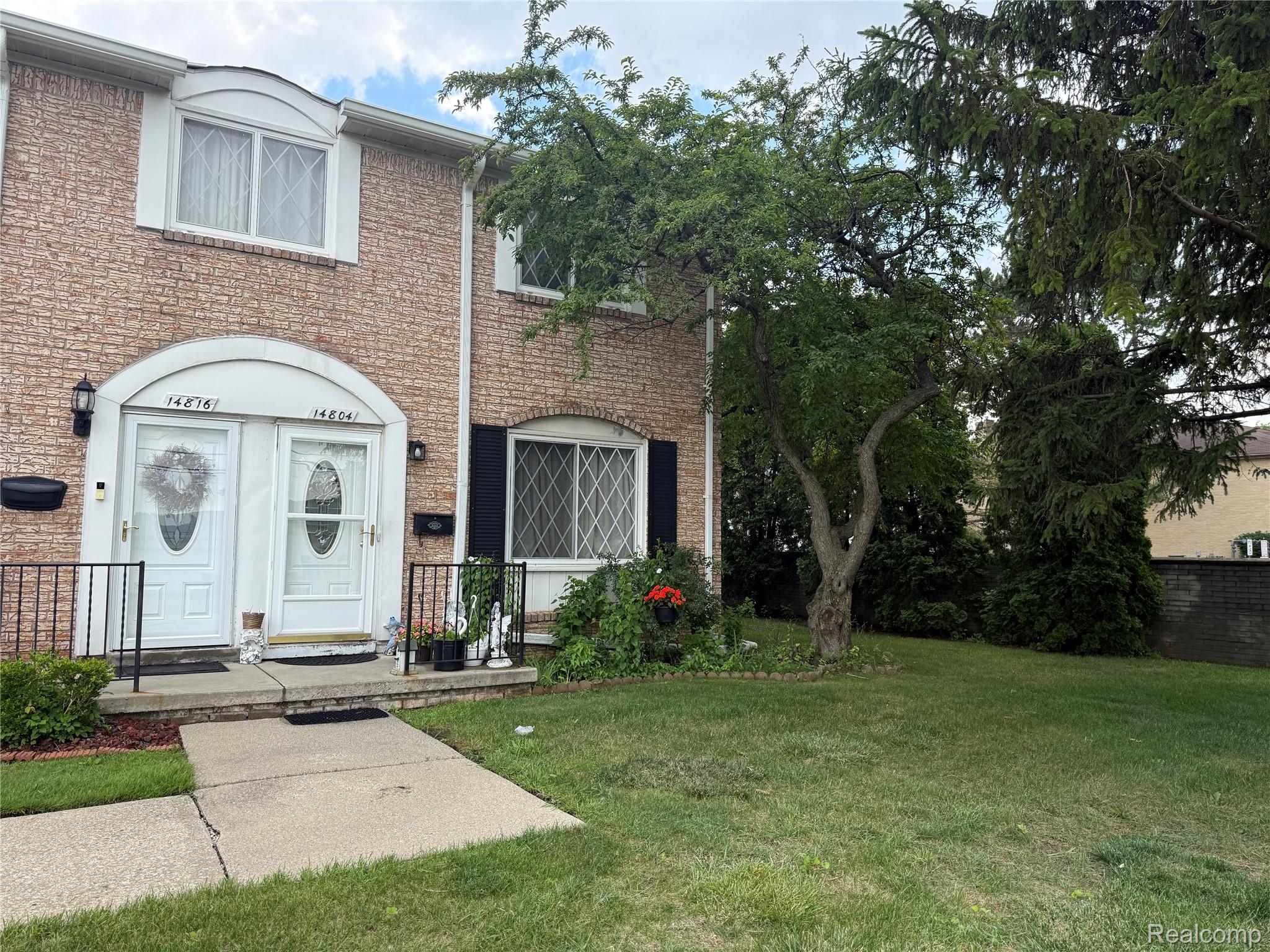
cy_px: 476
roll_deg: -0.1
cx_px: 635
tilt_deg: +6.3
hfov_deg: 71.6
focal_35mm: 24
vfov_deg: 56.8
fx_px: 881
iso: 100
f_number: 1.78
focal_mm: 6.76
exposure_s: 1/1618
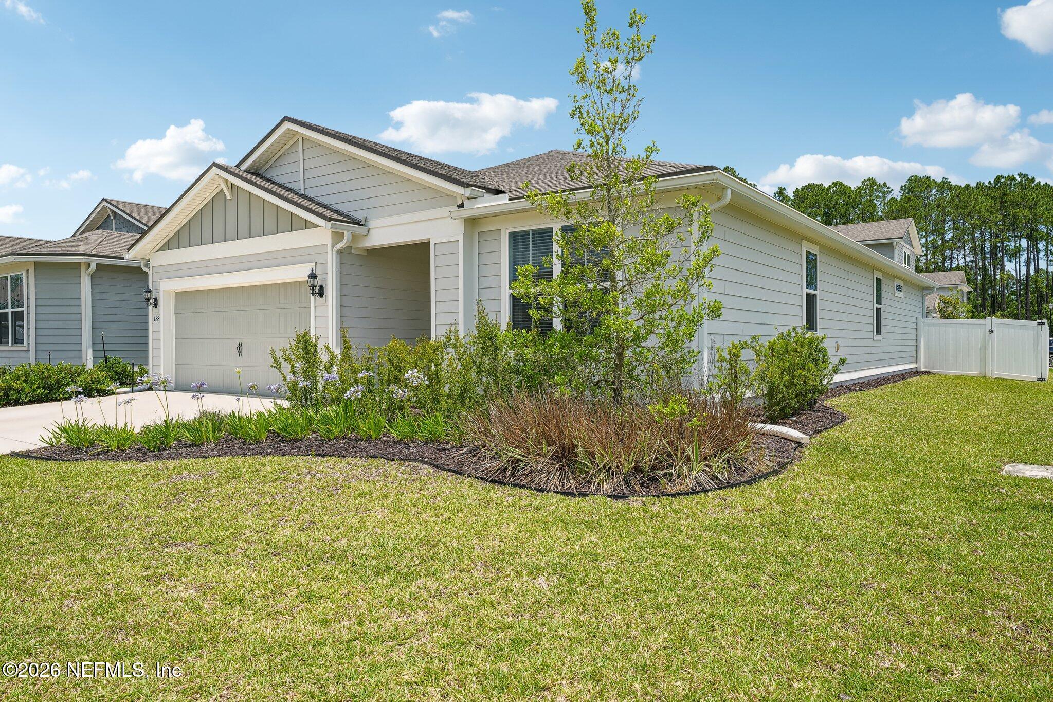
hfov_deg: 73.7
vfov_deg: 53.1
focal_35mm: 24
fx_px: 702
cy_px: 351
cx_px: 526
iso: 100
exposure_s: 1/80
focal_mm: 24
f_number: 9
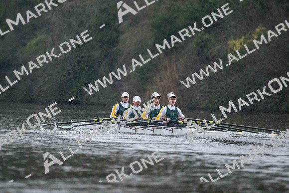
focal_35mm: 400
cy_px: 96
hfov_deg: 5.2
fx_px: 3212
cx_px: 144
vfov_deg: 3.4
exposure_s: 1/1600
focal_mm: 400
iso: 9000
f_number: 4.5
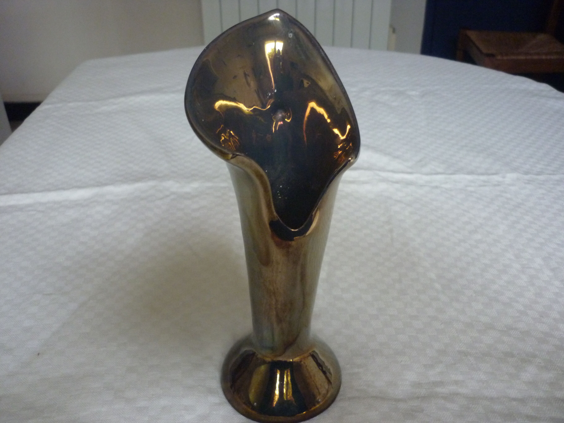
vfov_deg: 42.9
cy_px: 212
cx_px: 282
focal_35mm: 33
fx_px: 538
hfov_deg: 55.4
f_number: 2.8
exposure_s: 1/15
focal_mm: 5.5
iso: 400
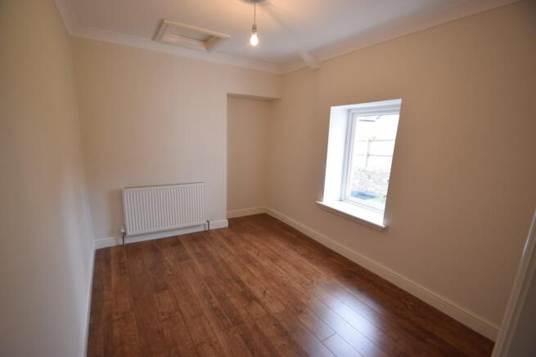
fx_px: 223
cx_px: 268
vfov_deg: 77.4
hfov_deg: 100.4
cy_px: 178
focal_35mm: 15
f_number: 4
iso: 400
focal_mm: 10
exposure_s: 1/60
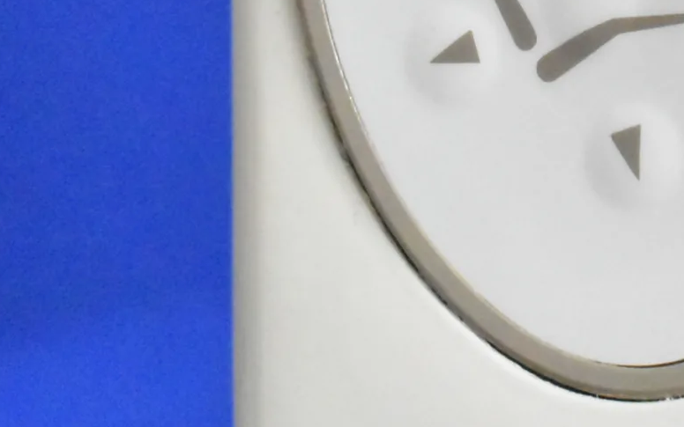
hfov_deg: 10.2
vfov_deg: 6.4
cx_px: 872
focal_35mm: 202
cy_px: -114
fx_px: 3766
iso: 16000
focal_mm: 40
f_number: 8
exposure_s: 1/60
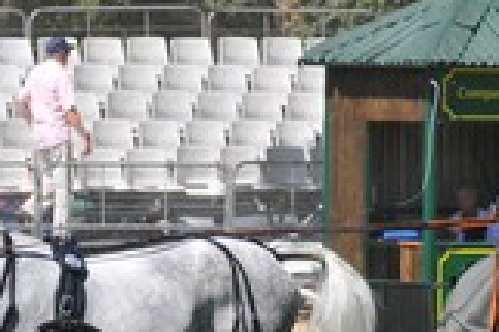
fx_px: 7275
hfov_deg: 3.9
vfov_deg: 2.6
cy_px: 228
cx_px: 307
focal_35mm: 525
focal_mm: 125
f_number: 5.6
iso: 320
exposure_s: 1/800
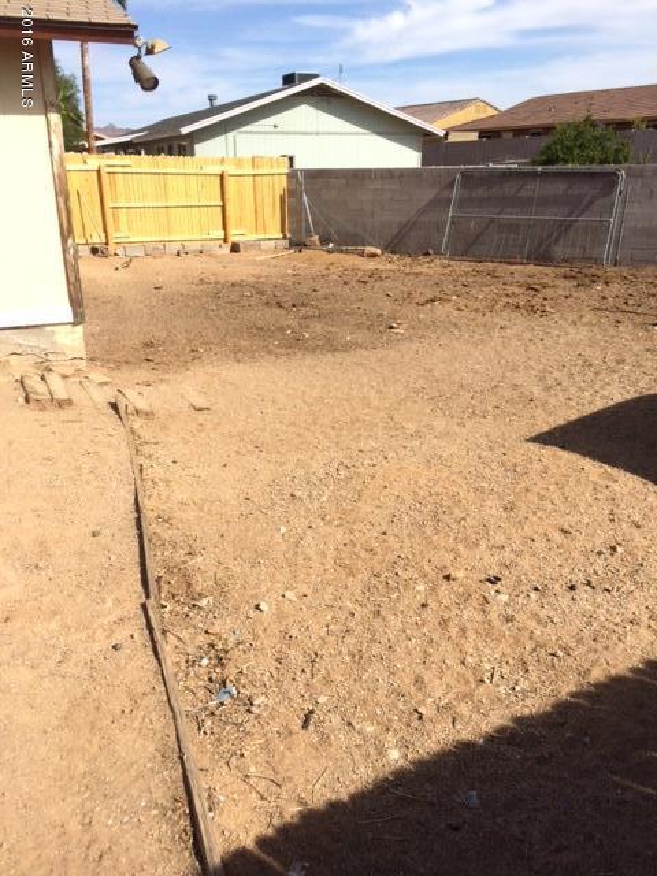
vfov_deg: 61.7
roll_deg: +1.4
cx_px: 328
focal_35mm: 29
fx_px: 734
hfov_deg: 48.2
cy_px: 438
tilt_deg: -22.3
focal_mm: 4.15
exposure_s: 1/3425
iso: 32
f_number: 2.2
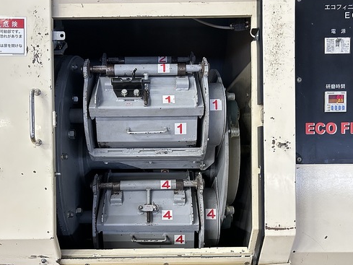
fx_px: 347
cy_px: 155
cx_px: 154
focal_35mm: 34
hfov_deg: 53.8
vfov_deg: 41.7
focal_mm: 5.7
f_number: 1.5
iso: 400
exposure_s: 1/60
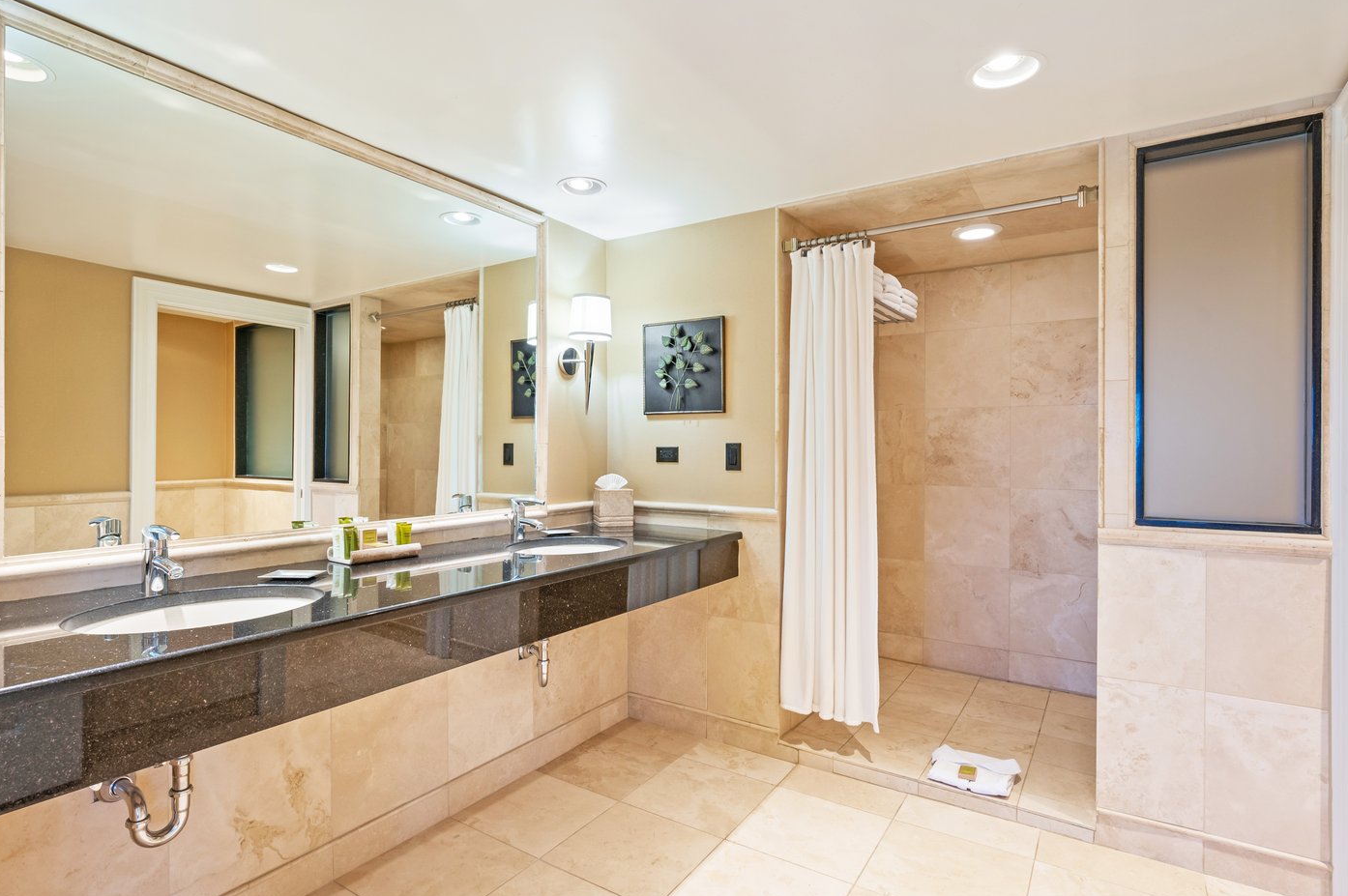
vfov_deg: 67.3
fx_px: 673
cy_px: 448
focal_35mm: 18
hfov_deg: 90.0
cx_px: 645
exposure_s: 1/5
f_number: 8
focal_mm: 14
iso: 400
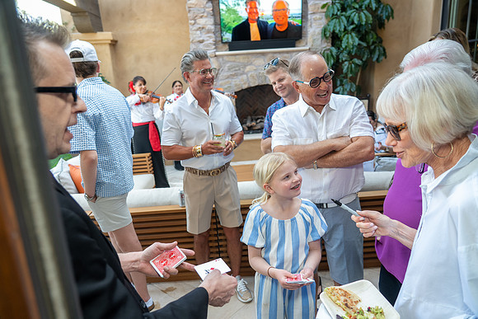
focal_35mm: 25
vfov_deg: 51.3
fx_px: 332
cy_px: 160
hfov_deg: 71.5
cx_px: 239
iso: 400
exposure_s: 1/200
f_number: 4
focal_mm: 25
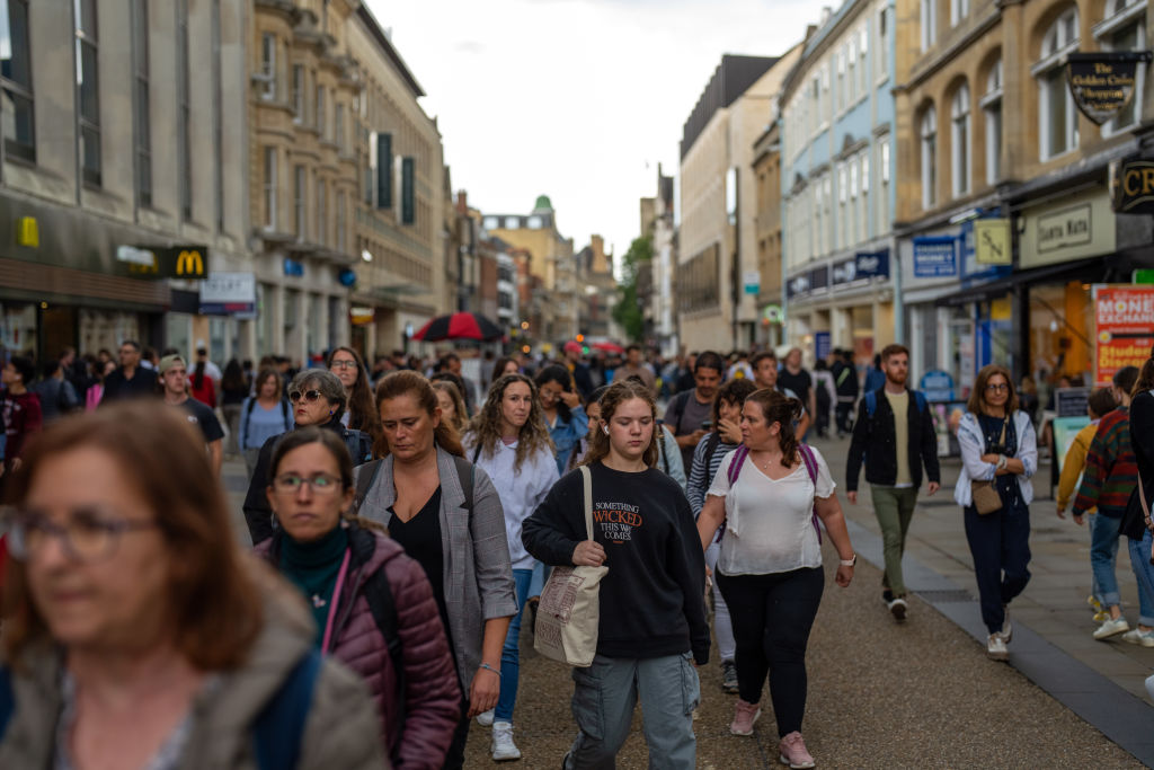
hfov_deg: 39.6
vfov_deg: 27.0
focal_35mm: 50
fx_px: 1603
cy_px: 385
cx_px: 577
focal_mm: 50
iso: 500
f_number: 2
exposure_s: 1/1000
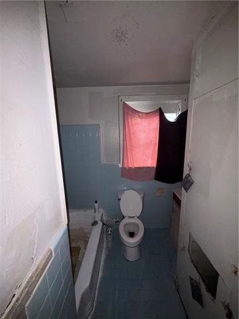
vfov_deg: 102.1
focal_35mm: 14
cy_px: 160
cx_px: 120
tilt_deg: -10.7
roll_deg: +1.1
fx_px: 129
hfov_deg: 85.7
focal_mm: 2.22
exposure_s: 1/60
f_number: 2.2
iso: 100
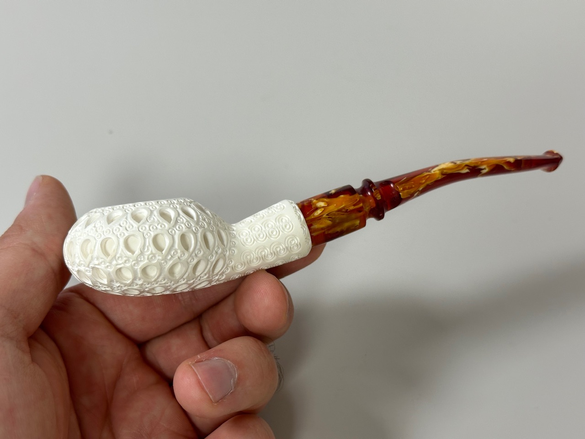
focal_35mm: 48
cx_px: 292
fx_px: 811
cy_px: 220
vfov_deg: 30.3
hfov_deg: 39.7
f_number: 1.78
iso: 80
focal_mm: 6.86
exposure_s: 1/81
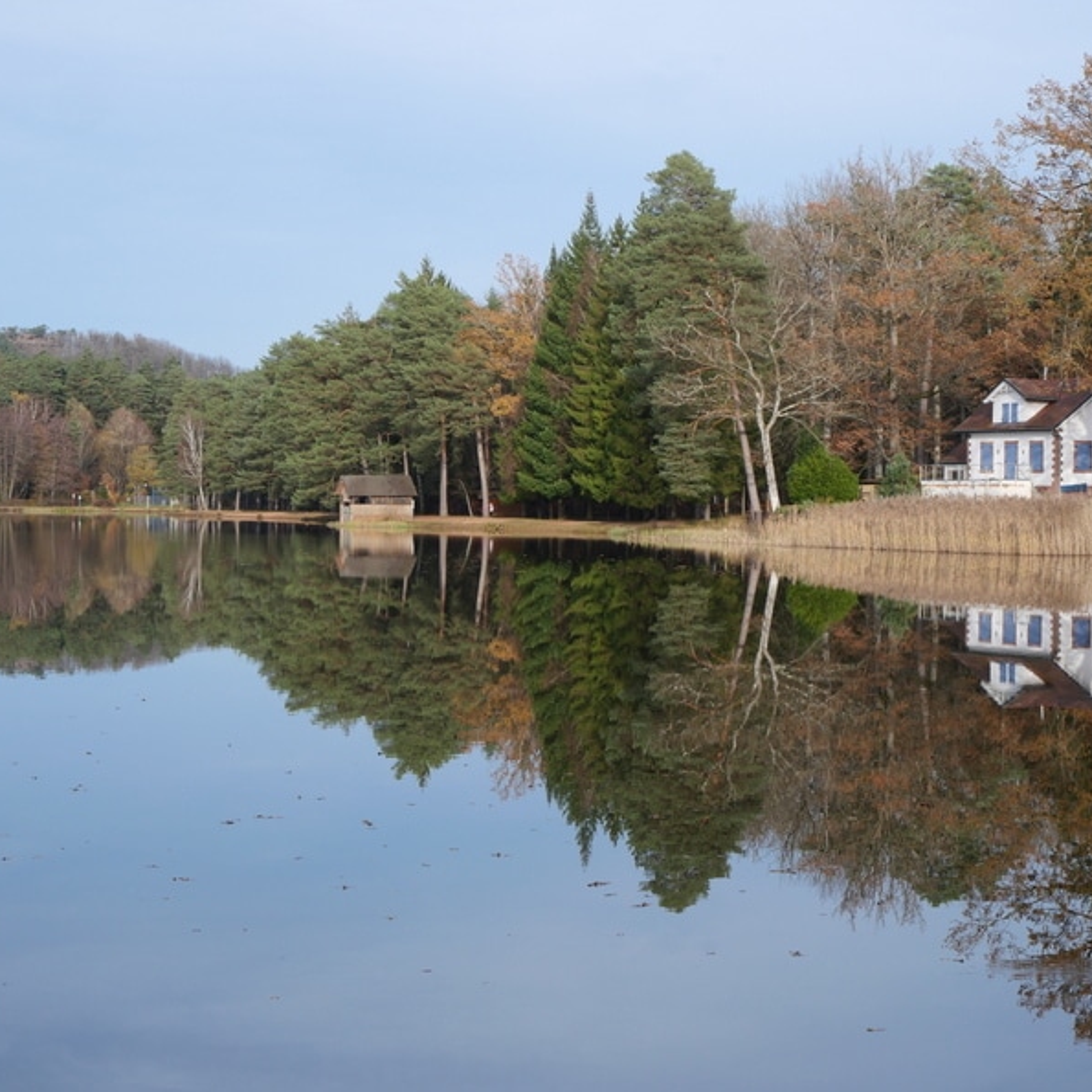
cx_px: 593
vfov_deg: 22.8
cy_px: 547
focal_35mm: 76
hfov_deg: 22.8
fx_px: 2712
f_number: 7.1
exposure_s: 1/250
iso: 200
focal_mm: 32
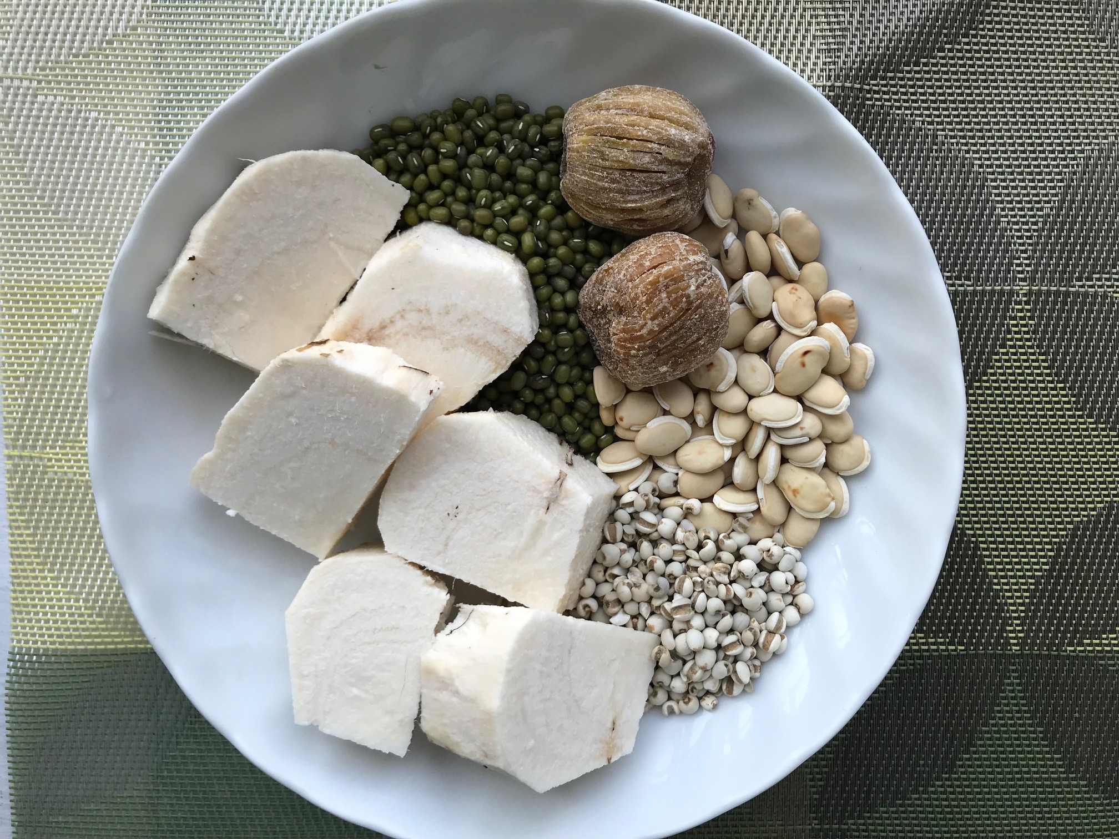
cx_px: 560
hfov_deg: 63.4
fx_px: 905
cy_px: 420
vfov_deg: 49.7
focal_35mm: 28
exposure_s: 1/377
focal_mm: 3.99
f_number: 1.8
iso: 20
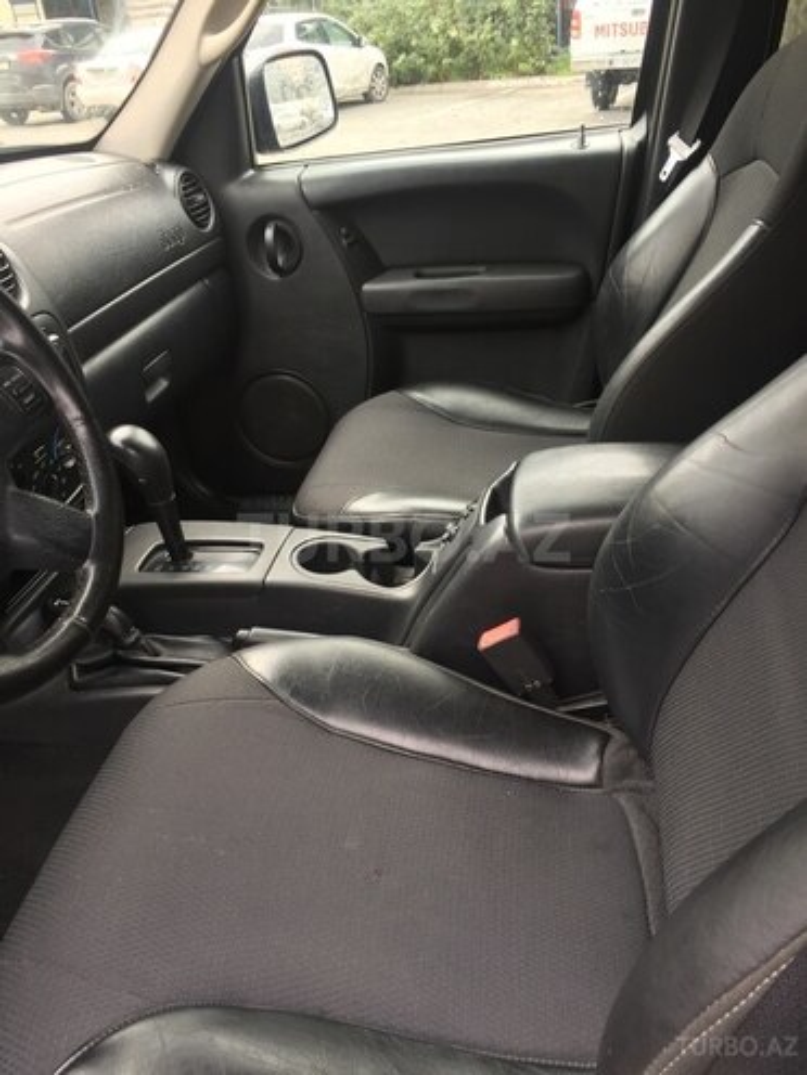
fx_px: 901
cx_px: 404
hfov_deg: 48.2
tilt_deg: -30.0
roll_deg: +4.2
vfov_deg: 61.7
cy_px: 538
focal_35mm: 29
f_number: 2.2
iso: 32
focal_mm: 4.15
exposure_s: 1/100
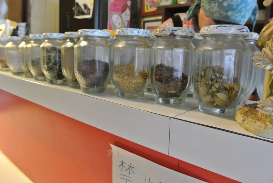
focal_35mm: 27
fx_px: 205
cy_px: 92
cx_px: 136
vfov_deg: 48.1
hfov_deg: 67.3
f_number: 6.3
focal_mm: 10
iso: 1250
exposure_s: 1/15
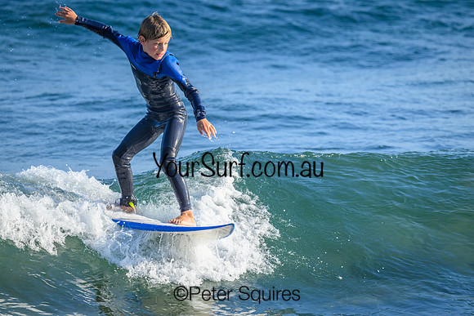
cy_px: 158
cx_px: 237
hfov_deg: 2.6
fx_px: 10535
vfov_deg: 1.7
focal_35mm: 800
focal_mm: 800
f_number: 6.3
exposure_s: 1/2000
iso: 900
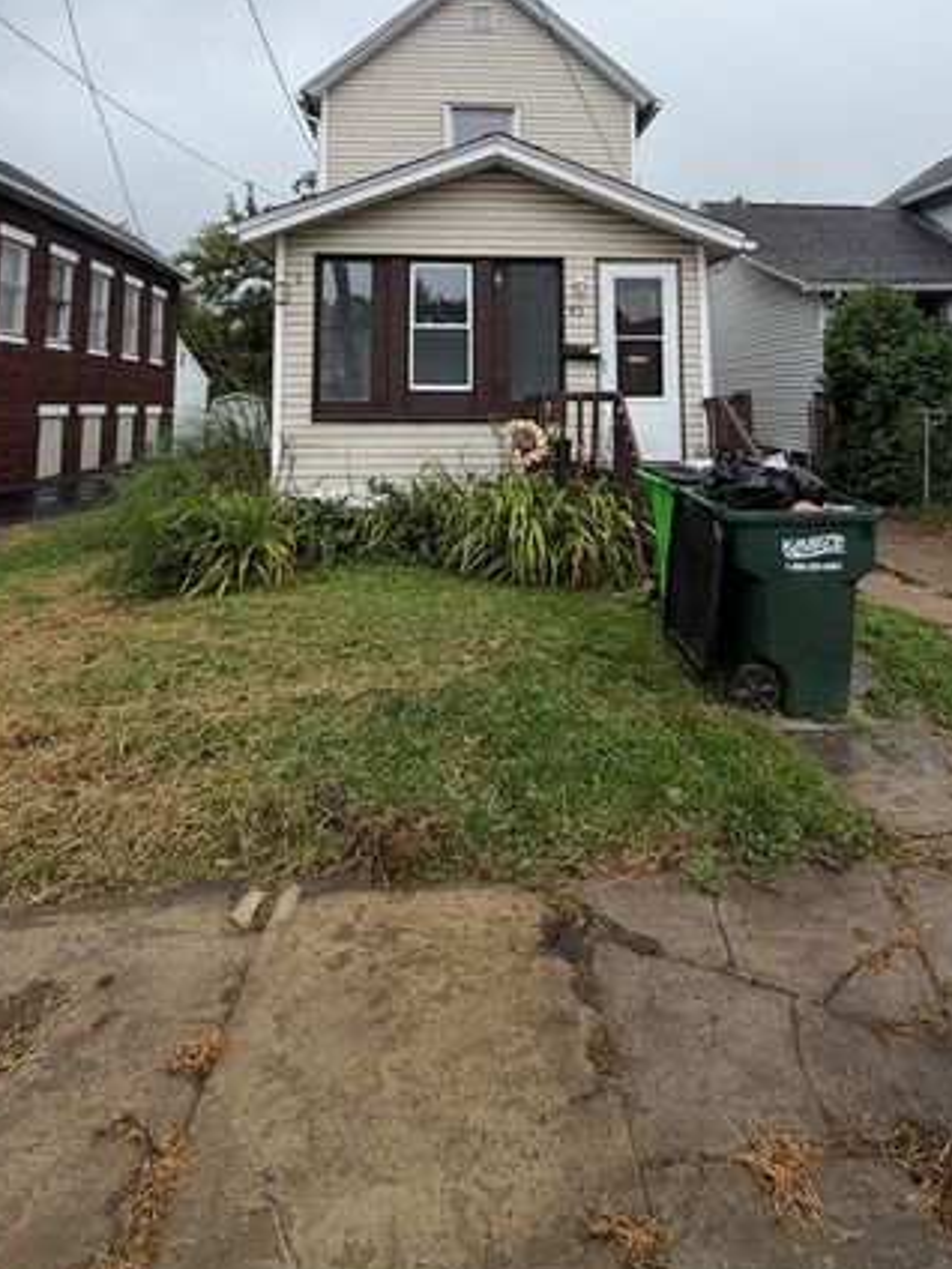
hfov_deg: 61.0
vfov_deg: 72.1
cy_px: 346
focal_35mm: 22
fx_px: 807
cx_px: 518
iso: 64
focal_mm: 2.22
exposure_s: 1/451
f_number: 2.2
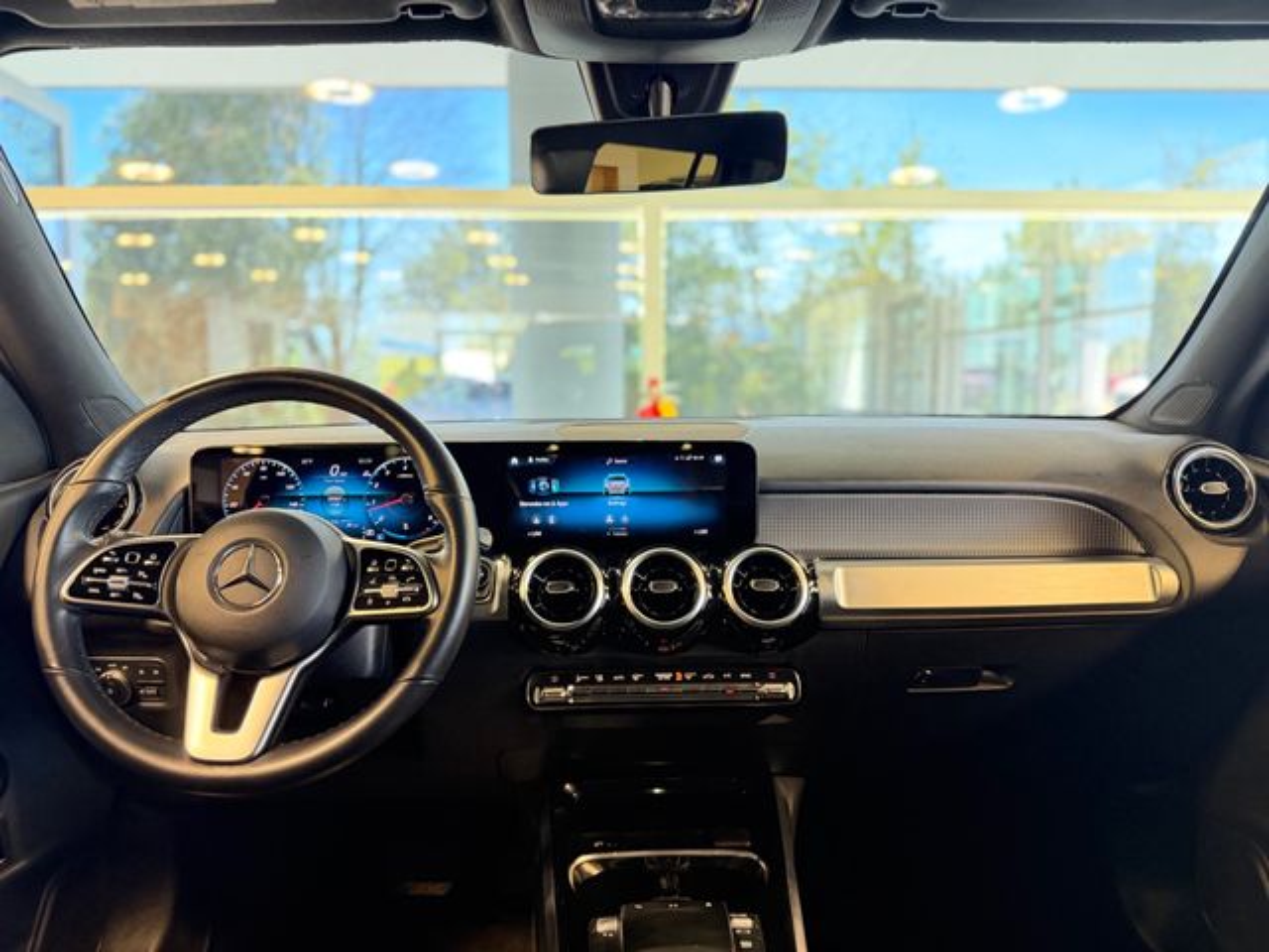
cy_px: 476
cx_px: 634
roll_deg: +1.0
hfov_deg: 71.6
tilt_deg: -6.9
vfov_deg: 56.8
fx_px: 880
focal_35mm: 24
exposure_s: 1/53
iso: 800
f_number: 1.78
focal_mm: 6.76
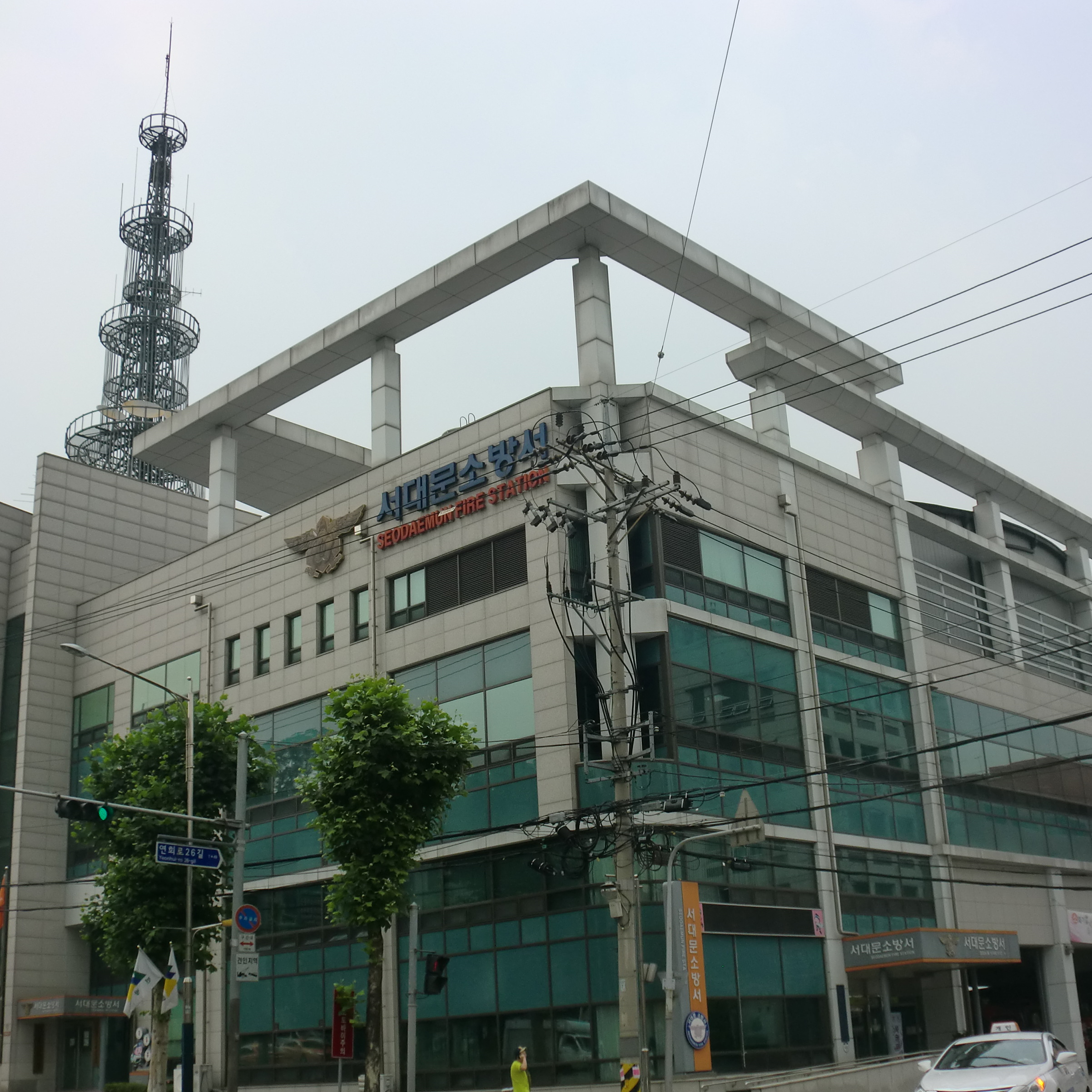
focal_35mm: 42
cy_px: 544
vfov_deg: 40.0
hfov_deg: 40.0
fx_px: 1499
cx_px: 618
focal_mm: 6.3
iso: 64
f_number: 3.1
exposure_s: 1/800
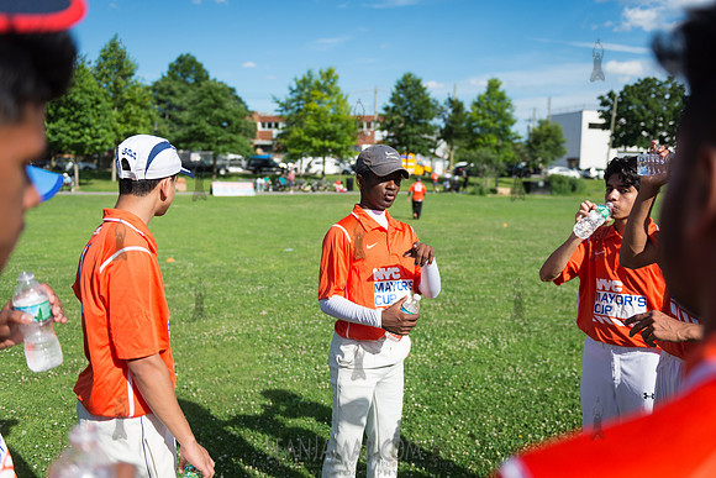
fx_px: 637
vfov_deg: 41.1
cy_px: 239
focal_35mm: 32
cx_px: 358
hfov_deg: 58.7
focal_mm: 32
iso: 200
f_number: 2.8
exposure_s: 1/4000
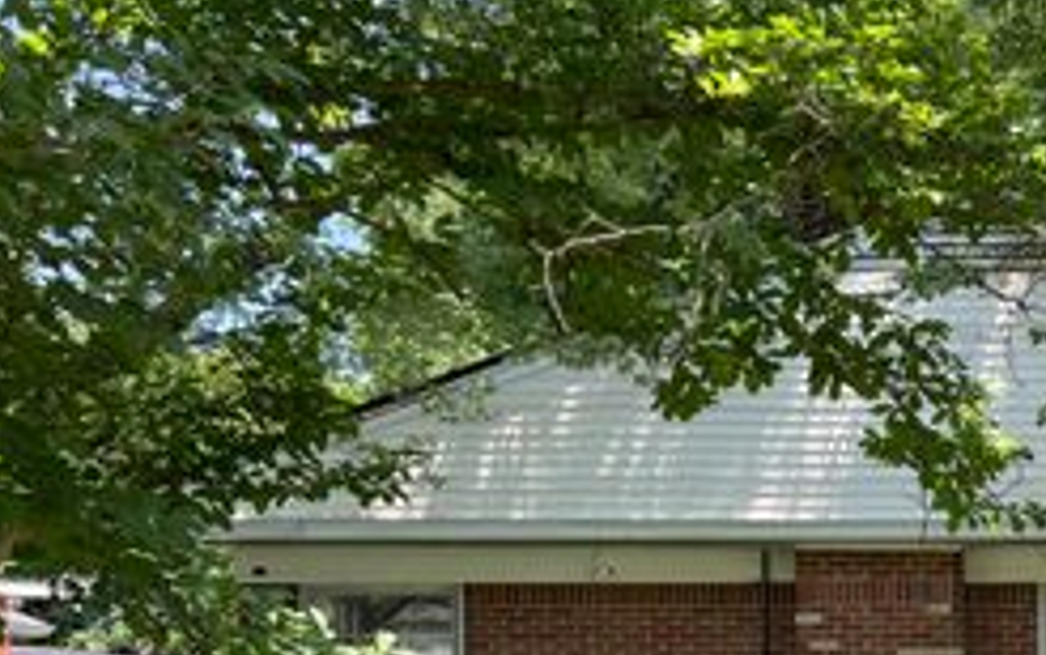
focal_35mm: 56
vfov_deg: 22.2
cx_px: 1042
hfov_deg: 33.3
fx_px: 1597
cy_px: 674
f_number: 1.5
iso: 50
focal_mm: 5.7
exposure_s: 1/611
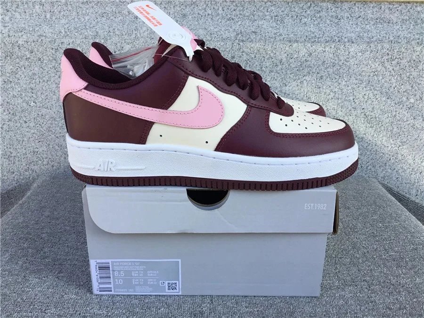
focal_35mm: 31
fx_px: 380
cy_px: 159
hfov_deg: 58.4
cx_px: 212
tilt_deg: -18.7
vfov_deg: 45.4
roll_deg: -0.2
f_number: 2.4
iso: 25
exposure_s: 1/322
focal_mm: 3.3
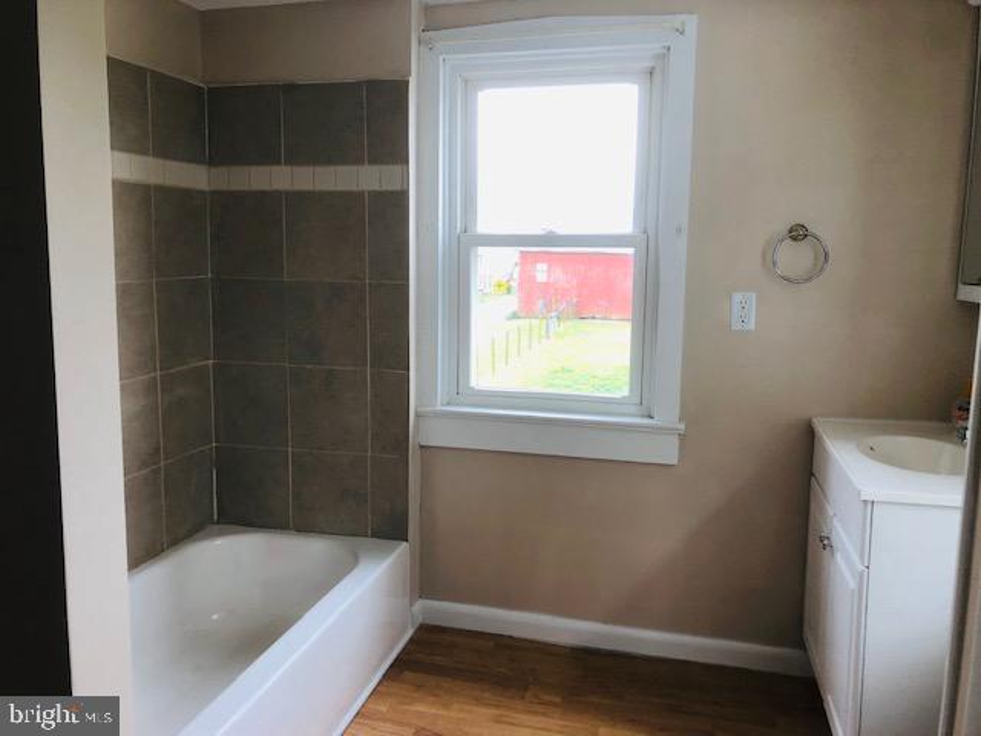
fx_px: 794
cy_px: 368
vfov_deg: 49.7
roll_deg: -1.2
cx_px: 490
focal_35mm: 28
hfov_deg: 63.4
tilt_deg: -7.8
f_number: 1.8
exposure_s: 1/120
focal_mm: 3.99
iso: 50
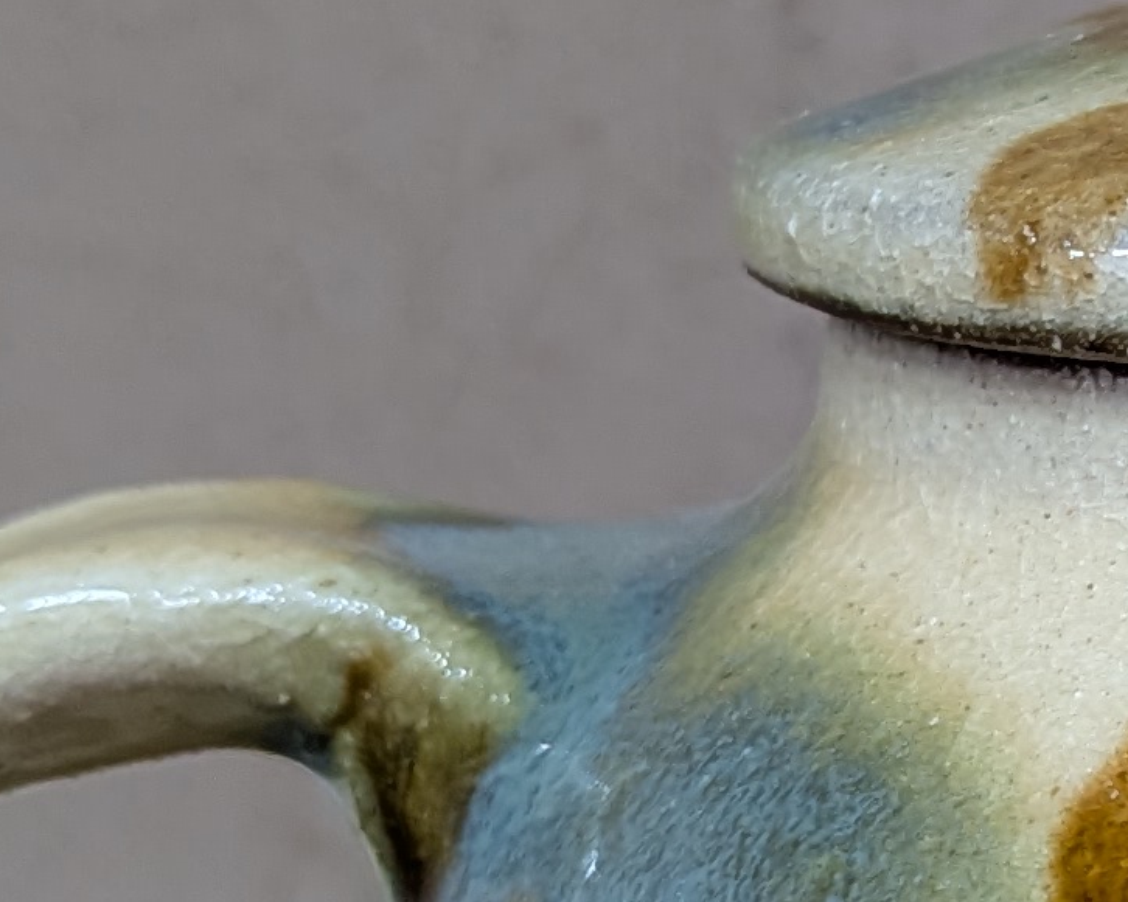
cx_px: 1748
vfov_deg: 12.0
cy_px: 432
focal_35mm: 129
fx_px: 4307
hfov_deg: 13.9
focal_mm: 4.53
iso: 60
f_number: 1.7
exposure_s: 1/24
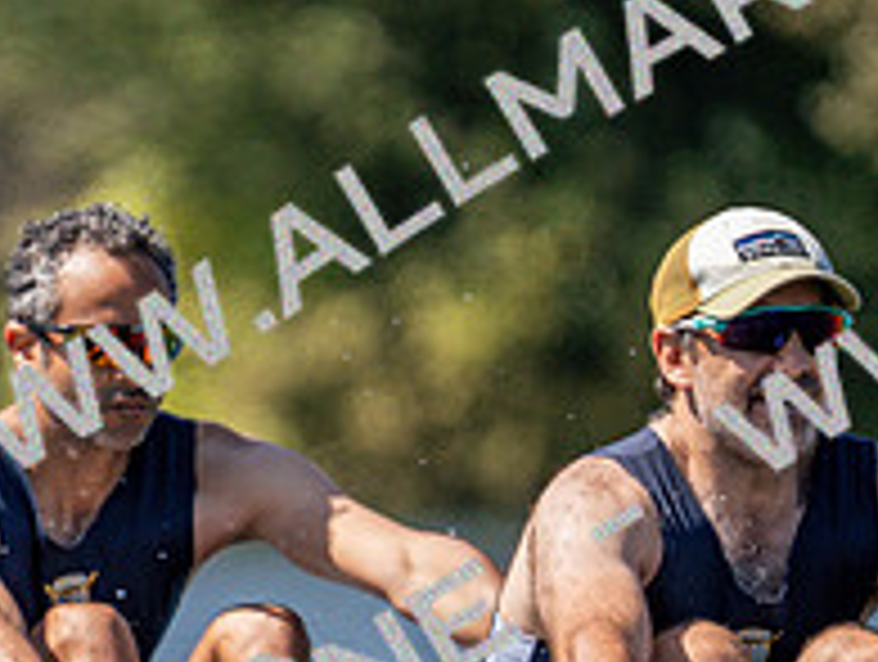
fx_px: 43529
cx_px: 387
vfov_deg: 0.9
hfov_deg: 1.2
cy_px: 547
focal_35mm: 1713
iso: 400
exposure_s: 1/2000
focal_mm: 600
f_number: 6.3
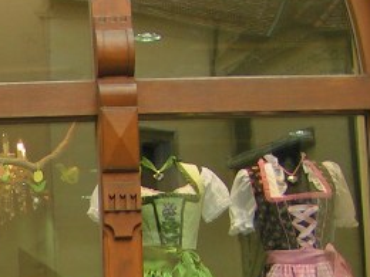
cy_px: 315
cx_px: -137
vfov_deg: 12.4
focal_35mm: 117
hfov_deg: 15.8
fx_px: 1251
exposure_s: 1/60
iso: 50
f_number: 3.5
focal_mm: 5.8
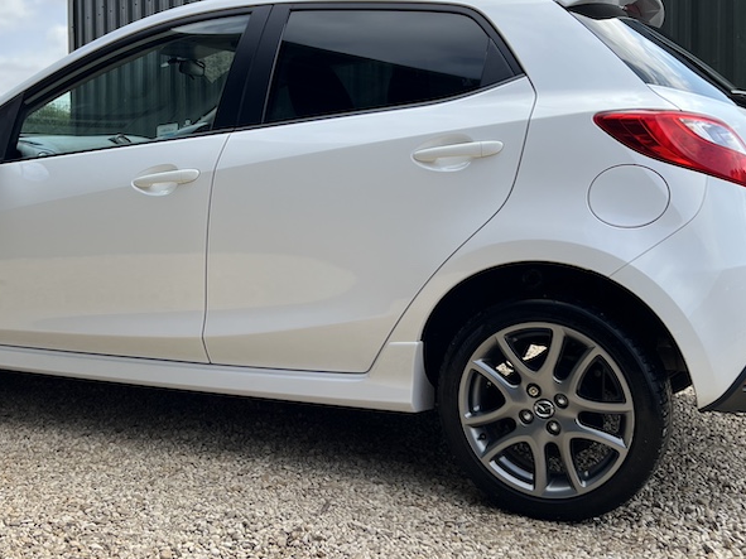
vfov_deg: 32.6
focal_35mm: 44
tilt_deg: -0.5
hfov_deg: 42.8
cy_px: 188
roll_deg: +1.8
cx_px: 314
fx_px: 948
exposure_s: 1/2841
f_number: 1.5
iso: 50
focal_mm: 5.7
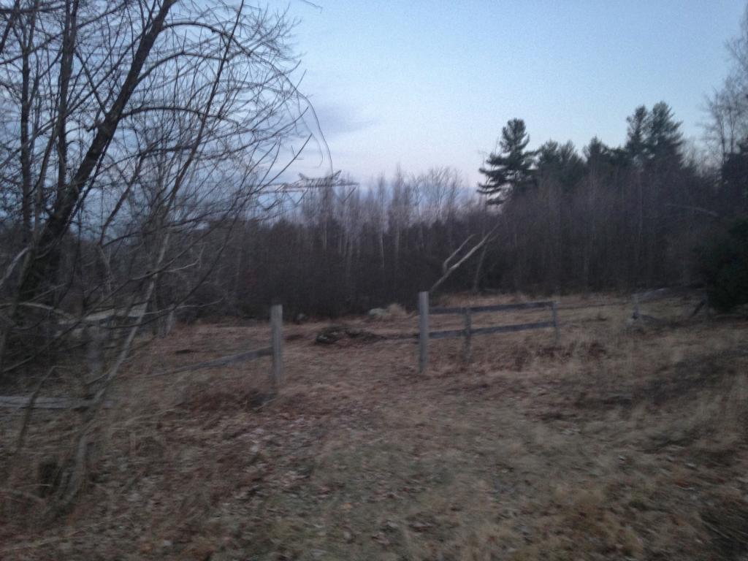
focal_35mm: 33
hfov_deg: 55.4
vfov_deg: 42.9
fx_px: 713
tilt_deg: -0.7
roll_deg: -2.2
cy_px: 280
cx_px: 374
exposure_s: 1/20
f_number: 2.4
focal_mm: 4.12
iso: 125
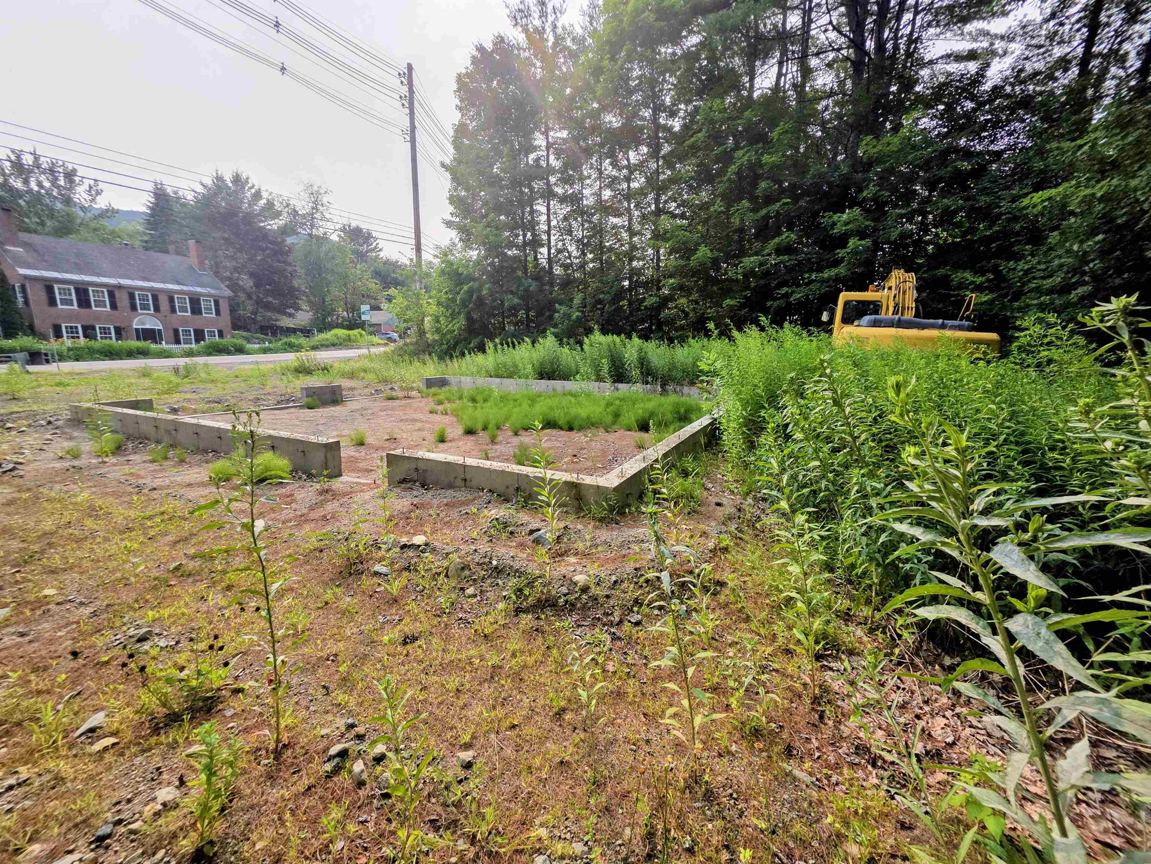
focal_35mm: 13
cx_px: 576
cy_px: 432
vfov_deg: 89.9
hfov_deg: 106.2
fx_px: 432
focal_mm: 2.2
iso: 40
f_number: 1.9
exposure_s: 1/1497
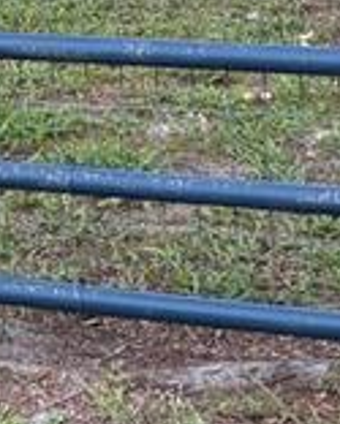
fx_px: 1935
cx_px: -857
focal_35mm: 154
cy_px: -359
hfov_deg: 7.9
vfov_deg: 11.5
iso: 100
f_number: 1.78
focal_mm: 6.76
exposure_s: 1/374
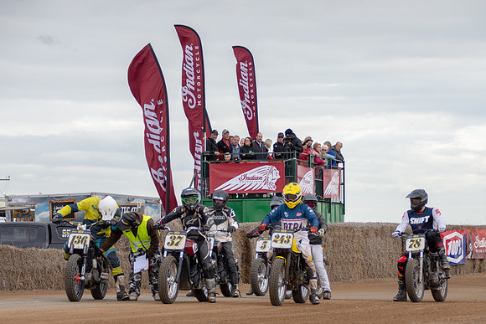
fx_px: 2629
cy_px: 201
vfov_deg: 7.1
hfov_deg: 10.6
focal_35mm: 195
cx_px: 263
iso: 160
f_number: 5.6
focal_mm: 102
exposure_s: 1/125
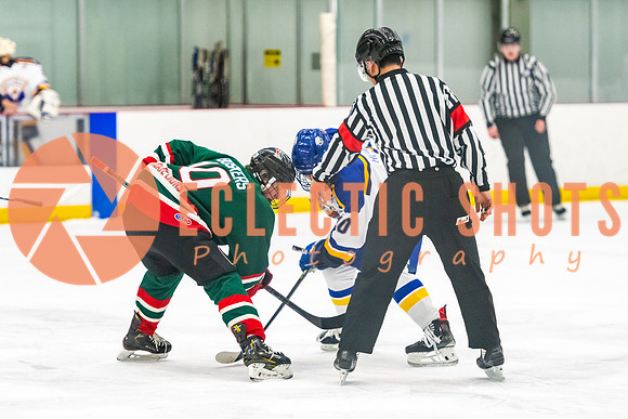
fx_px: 3358
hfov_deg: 10.7
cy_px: 217
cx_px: 307
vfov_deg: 7.1
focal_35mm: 192
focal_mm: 145
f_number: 2.8
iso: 4000
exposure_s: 1/800
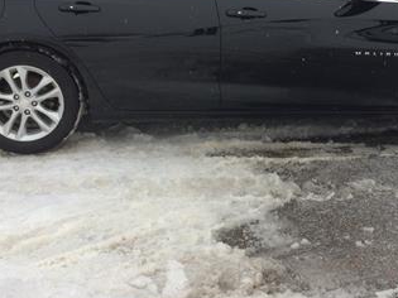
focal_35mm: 59
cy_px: 47
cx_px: 240
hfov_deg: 32.6
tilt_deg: -12.1
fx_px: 678
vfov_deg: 24.3
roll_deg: +0.3
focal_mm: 4.15
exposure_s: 1/187
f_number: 2.2
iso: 32
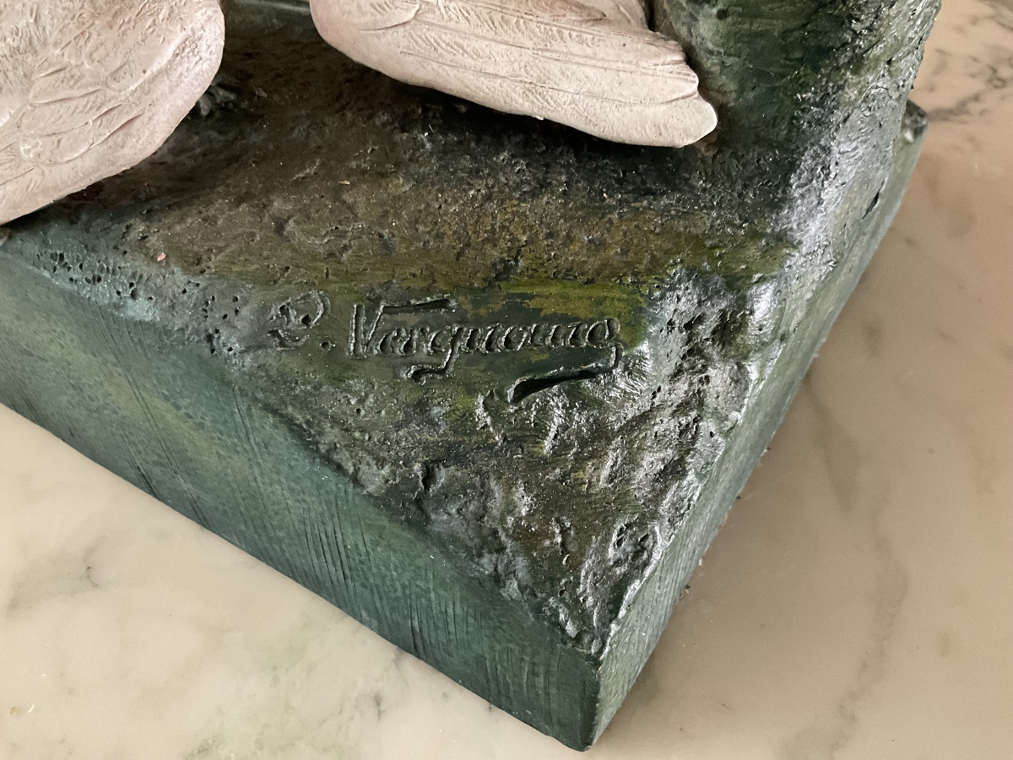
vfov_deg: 48.2
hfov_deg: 61.7
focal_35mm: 29
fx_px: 849
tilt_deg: -44.2
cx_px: 506
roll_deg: -1.9
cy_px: 380
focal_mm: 3
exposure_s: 1/30
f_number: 1.8
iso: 400
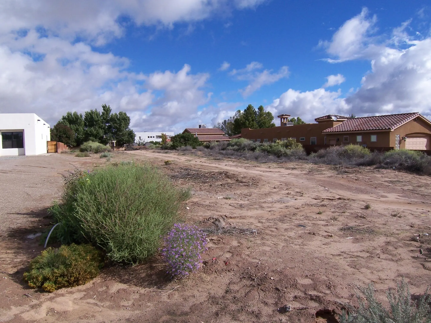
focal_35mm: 23
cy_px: 162
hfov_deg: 73.9
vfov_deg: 58.9
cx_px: 216
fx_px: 286
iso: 64
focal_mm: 3.8
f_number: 5.6
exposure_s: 1/400
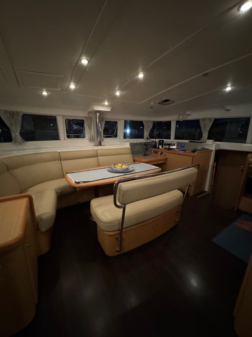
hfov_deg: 85.7
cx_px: 126
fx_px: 136
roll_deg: -0.6
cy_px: 168
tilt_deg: -15.4
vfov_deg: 102.1
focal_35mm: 14
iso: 1600
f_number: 2.2
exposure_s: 1/30
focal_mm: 2.22
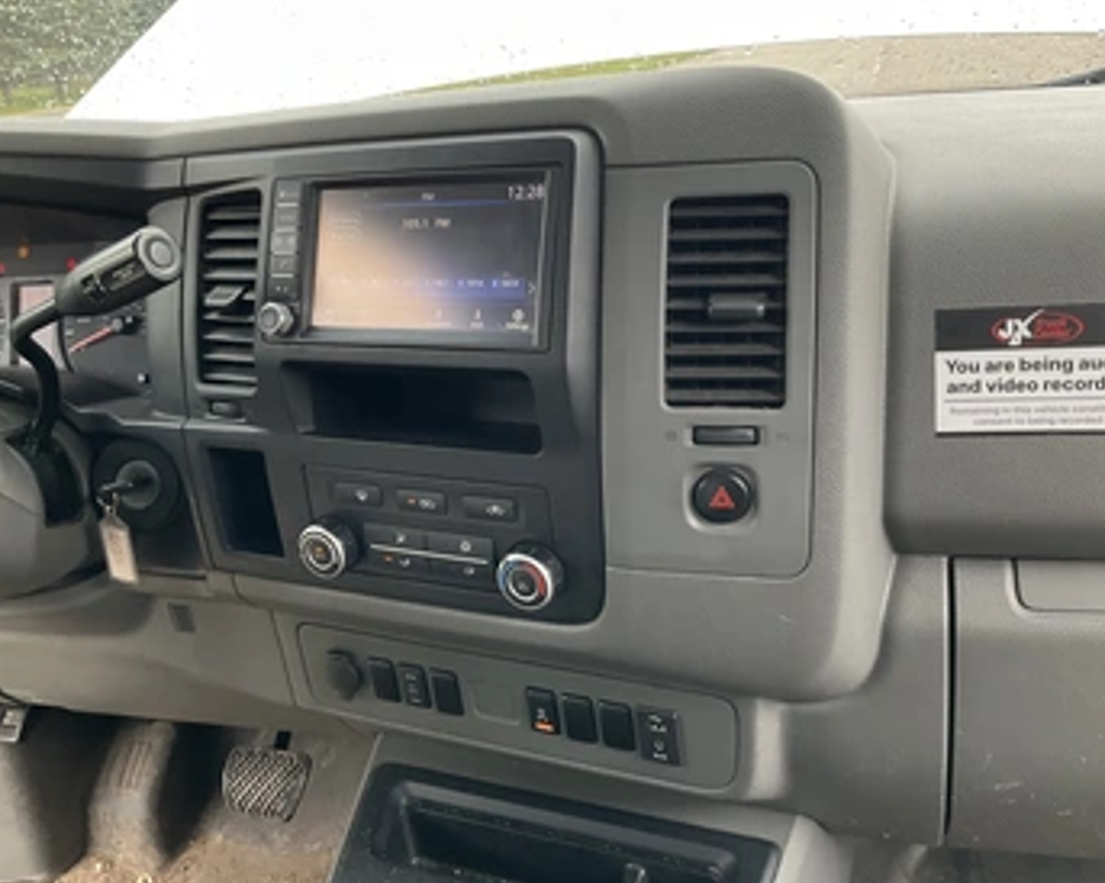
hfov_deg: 54.2
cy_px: 419
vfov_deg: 44.5
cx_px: 557
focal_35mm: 33
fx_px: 1079
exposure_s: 1/122
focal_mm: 3
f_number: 1.8
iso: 40
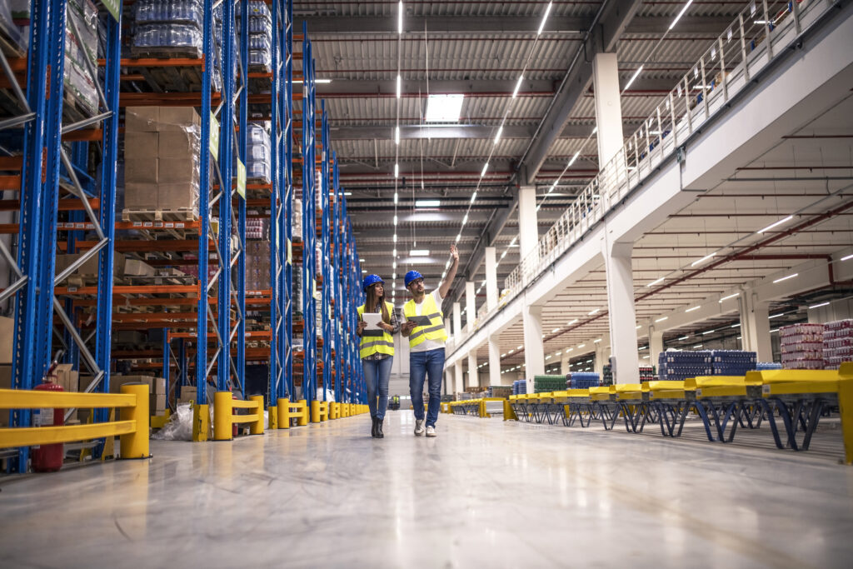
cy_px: 284
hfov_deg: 54.4
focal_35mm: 35
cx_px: 426
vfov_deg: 37.9
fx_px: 829
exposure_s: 1/250
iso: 500
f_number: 1.4
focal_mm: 35
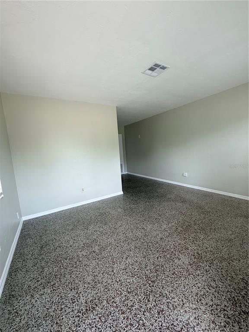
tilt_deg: -6.8
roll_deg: +3.7
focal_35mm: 14
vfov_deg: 102.1
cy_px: 166
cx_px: 124
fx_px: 134
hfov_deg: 85.7
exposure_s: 1/120
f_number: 2.2
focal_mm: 2.22
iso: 125
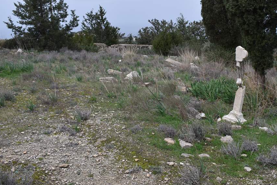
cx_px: 166
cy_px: 72
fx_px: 292
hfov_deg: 50.4
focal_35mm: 38
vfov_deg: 34.9
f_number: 5.6
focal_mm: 18
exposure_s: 1/250
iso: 320
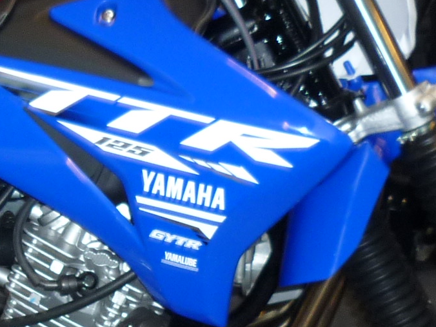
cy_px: 313
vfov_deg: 11.8
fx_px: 1574
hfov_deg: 15.4
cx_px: -18
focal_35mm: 125
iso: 125
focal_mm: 5.5
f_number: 2.8
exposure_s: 1/30
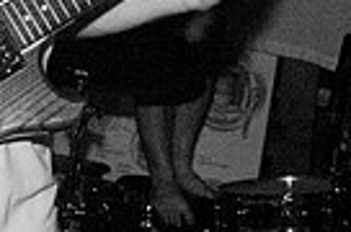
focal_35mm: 128
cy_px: -124
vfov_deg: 10.3
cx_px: 256
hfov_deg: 16.0
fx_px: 1245
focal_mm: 20
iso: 1600
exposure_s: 1/30
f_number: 2.8
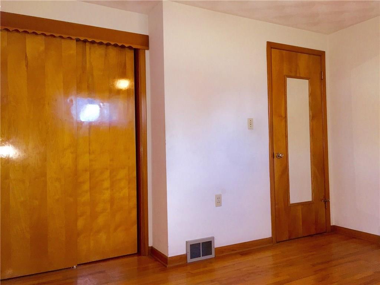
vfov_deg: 48.2
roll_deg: +0.1
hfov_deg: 61.7
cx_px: 190
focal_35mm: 29
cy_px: 142
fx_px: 318
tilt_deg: +1.2
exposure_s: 1/30
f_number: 2.2
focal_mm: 4.15
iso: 125
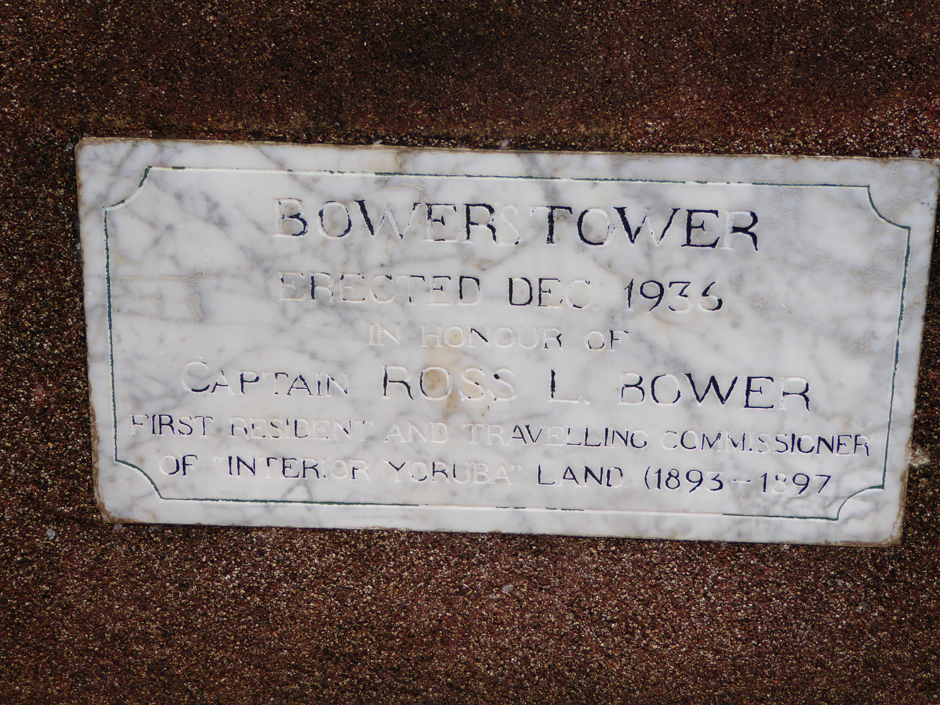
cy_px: 352
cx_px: 470
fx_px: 2145
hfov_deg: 24.7
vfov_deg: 18.7
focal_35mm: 79
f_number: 4.7
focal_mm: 14.1
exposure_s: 1/320
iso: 80
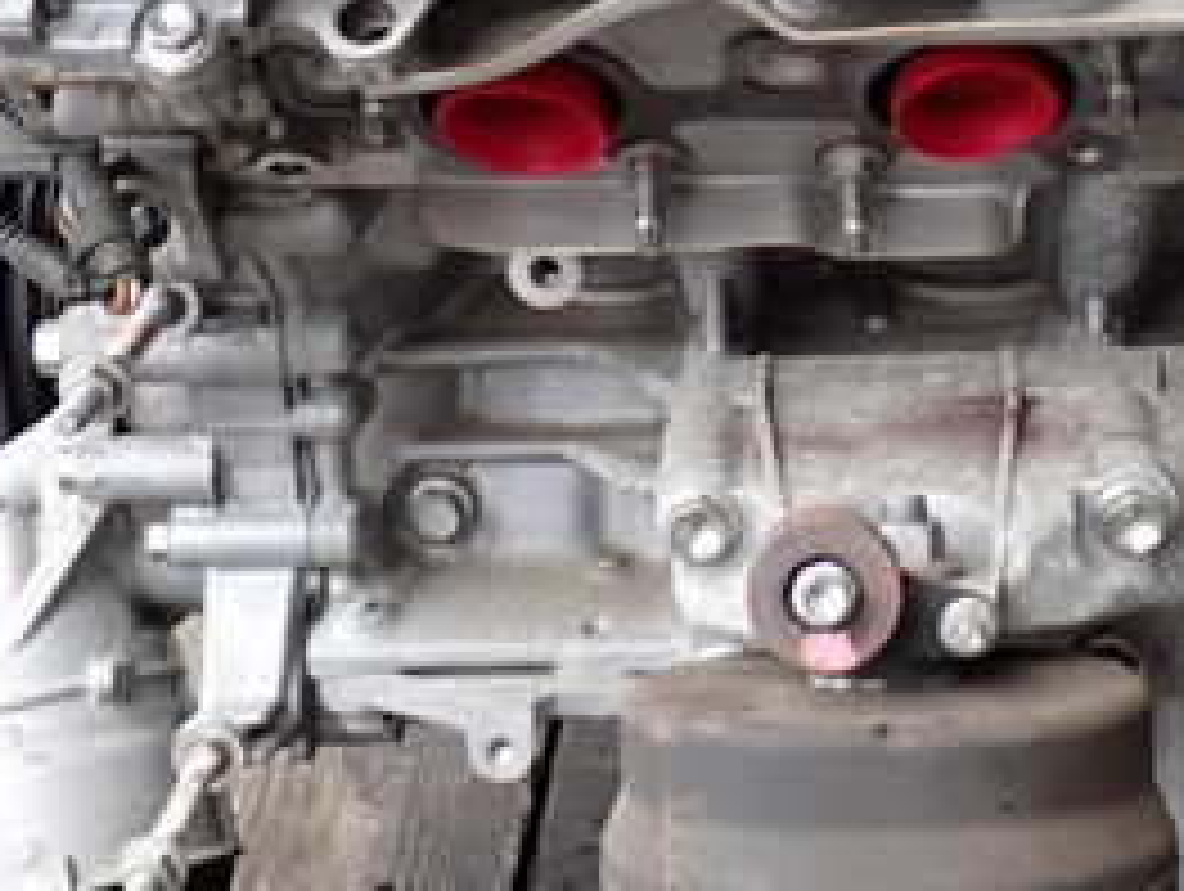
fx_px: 2809
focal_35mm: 82
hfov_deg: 23.6
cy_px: 248
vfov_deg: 17.9
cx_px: 869
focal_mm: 6.37
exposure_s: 1/40
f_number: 2.5
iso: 320
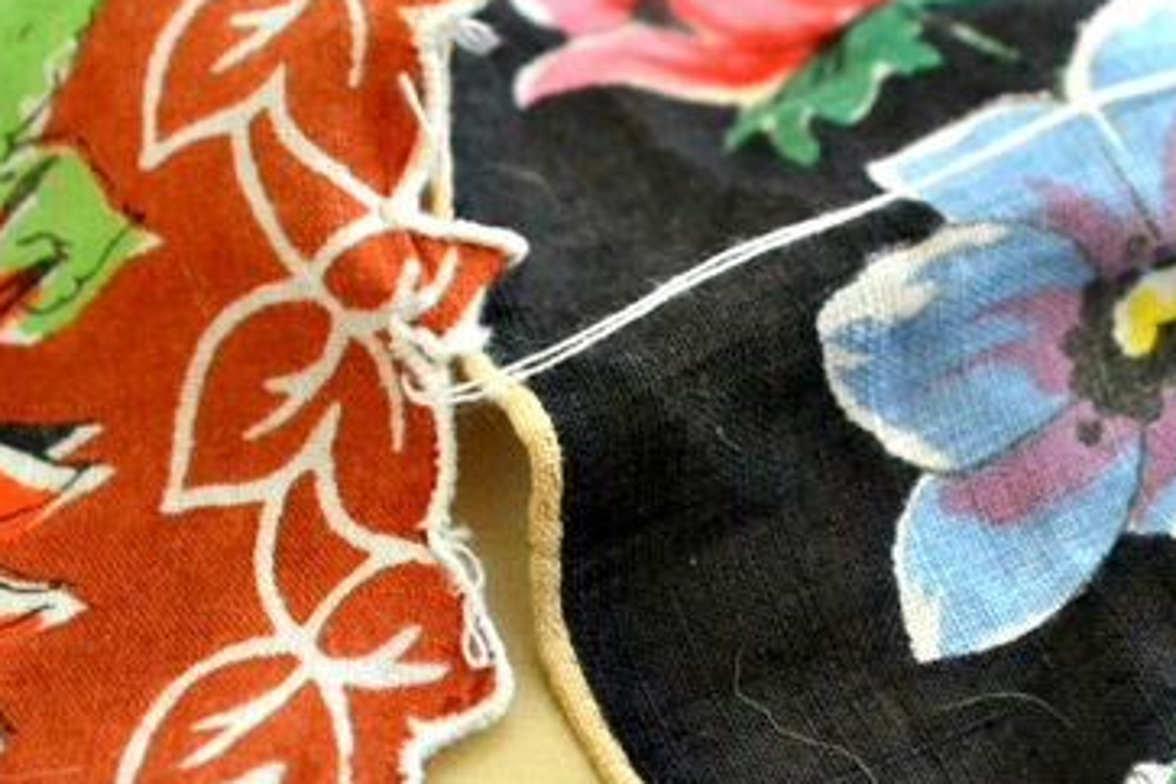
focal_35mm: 119
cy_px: 224
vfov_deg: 11.5
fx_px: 3887
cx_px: 548
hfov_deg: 17.2
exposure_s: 1/30
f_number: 7.1
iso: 2200
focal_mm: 48
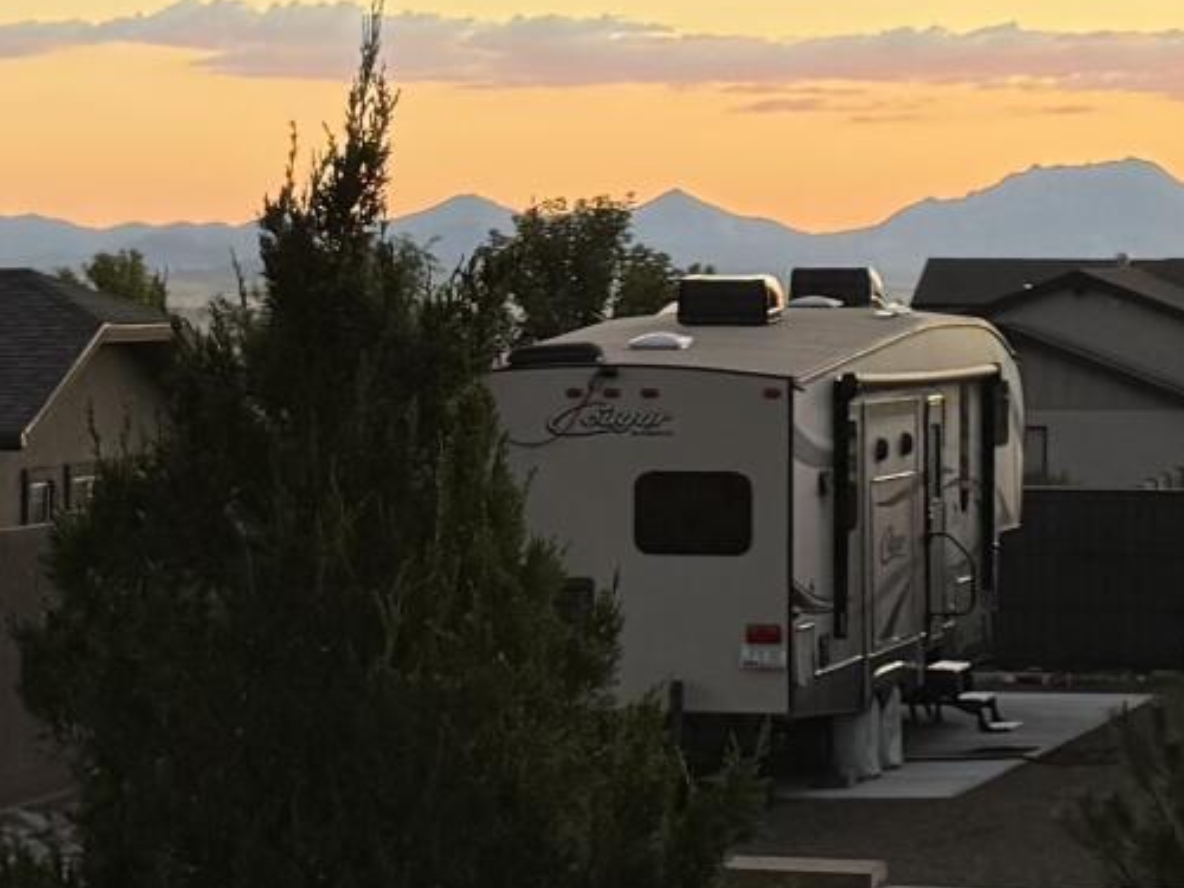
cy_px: 284
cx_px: 616
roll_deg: -0.5
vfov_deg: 10.3
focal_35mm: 144
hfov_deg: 13.7
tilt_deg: +0.5
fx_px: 4925
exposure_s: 1/161
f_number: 1.78
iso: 80
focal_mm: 6.76
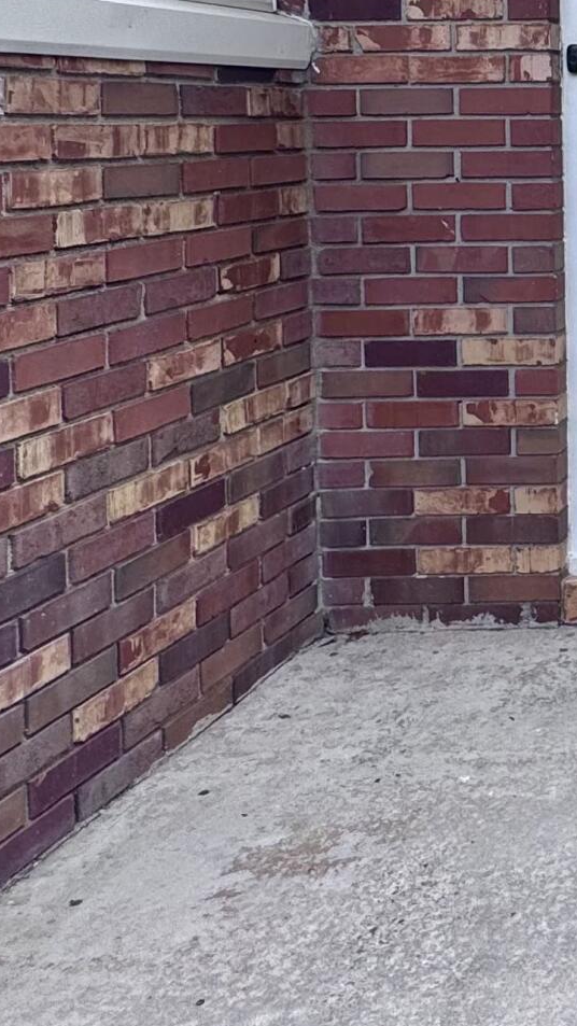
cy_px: 135
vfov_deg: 40.2
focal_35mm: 48
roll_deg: +0.5
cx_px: 1018
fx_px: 1306
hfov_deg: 19.3
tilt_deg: -1.8
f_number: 2.2
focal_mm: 2.22
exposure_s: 1/235
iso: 40
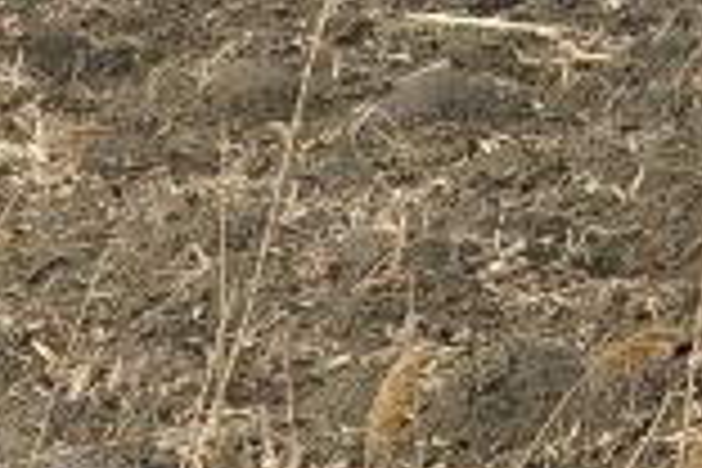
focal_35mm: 334
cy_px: 742
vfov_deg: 4.1
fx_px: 6520
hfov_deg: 6.1
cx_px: -227
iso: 200
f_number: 8
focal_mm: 33
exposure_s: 1/350
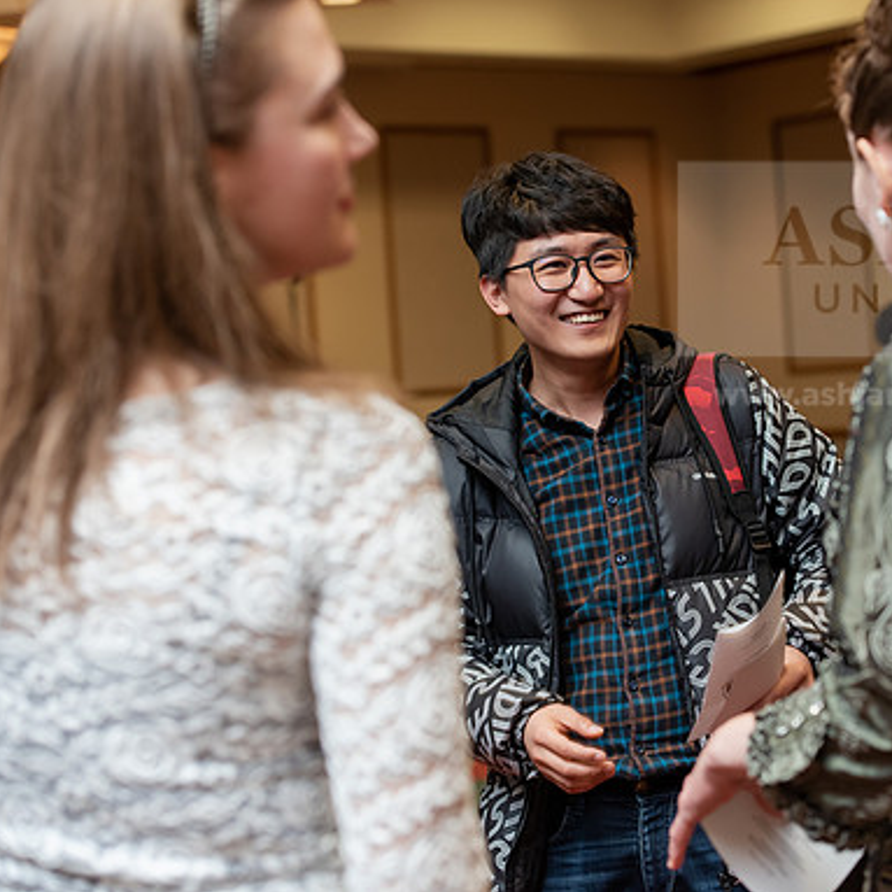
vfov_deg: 19.3
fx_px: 2624
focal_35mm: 90
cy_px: 444
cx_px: 608
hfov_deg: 19.2
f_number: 4.5
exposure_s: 1/160
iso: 1600
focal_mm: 70
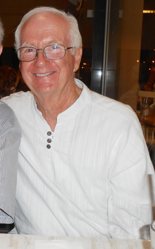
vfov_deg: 41.1
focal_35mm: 49
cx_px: 17
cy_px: 123
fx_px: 331
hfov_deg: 25.6
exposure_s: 1/25
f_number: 3.5
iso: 80
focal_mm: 4.6
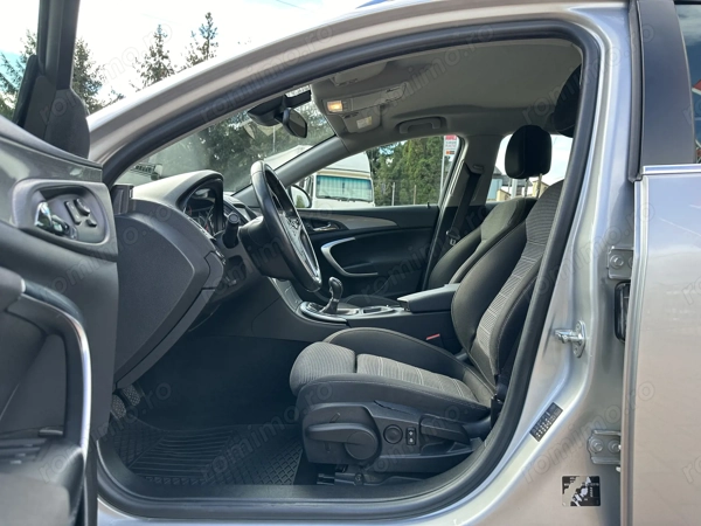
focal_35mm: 24
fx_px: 486
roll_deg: -3.1
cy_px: 263
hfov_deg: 71.6
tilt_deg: -4.1
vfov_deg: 56.8
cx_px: 350
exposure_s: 1/284
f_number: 1.78
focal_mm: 6.86
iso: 80
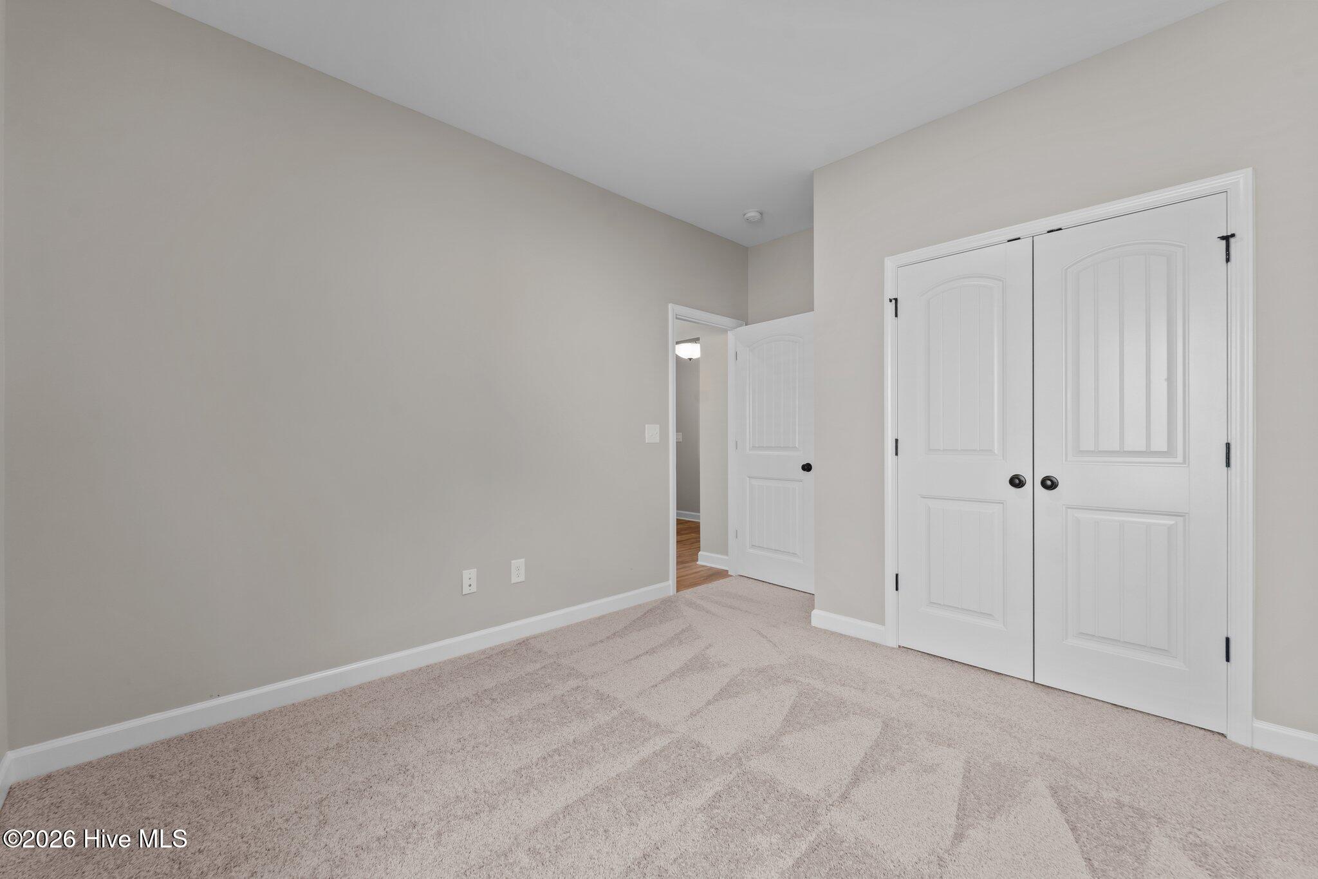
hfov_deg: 104.3
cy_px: 440
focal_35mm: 14
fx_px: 512
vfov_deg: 81.2
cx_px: 659
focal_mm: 14
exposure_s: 1/4
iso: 400
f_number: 8
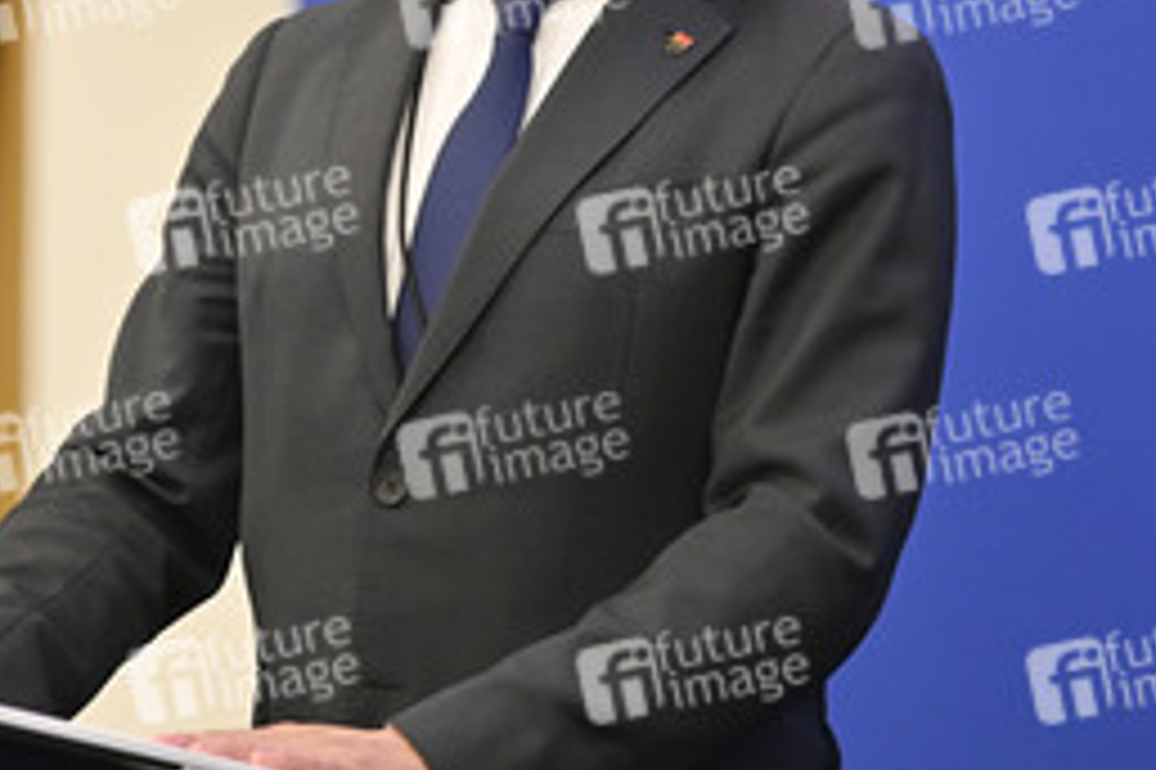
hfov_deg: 6.5
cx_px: 574
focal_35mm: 316
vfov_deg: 4.3
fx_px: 10140
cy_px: 108
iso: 2000
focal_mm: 180
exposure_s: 1/320
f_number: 2.8
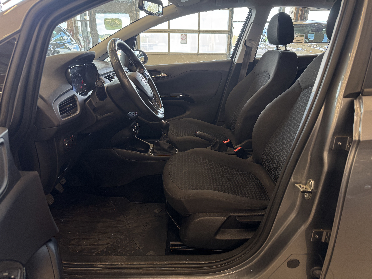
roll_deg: -0.2
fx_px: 258
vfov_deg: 56.8
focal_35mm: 24
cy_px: 140
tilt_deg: -20.2
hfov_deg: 71.6
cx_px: 186
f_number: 1.78
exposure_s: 1/121
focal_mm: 6.76
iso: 125
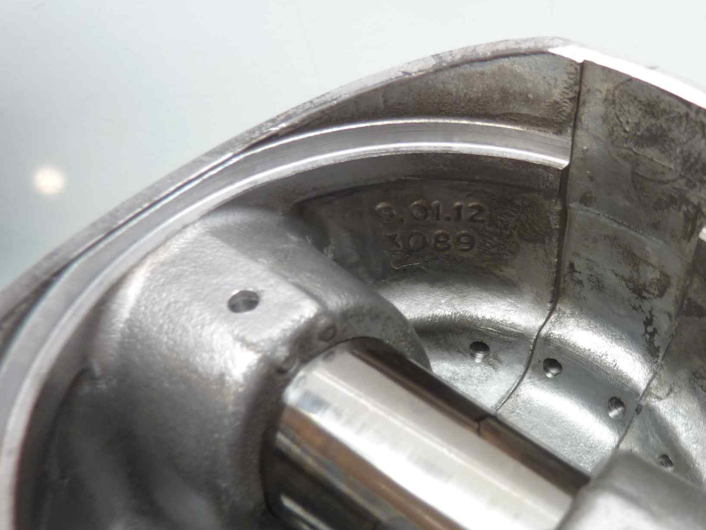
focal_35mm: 39
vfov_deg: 36.6
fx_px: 795
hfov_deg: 46.2
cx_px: 527
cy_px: 325
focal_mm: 4.1
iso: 80
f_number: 3.3
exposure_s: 1/10
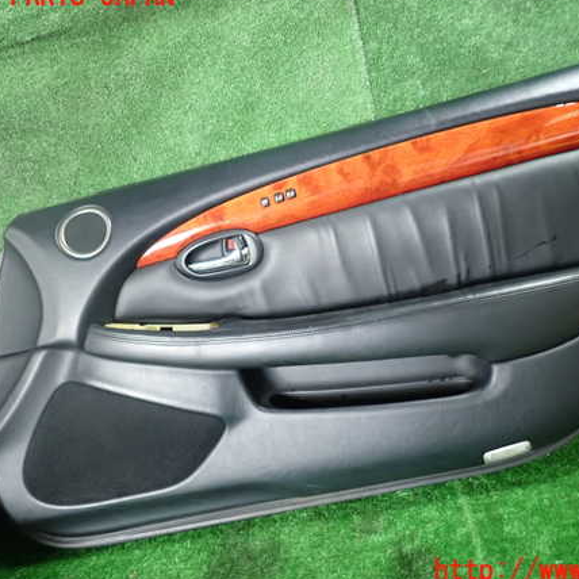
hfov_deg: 52.3
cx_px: 334
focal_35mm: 31
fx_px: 587
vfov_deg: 52.5
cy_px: 284
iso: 200
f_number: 2
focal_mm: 4.5
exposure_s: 1/30
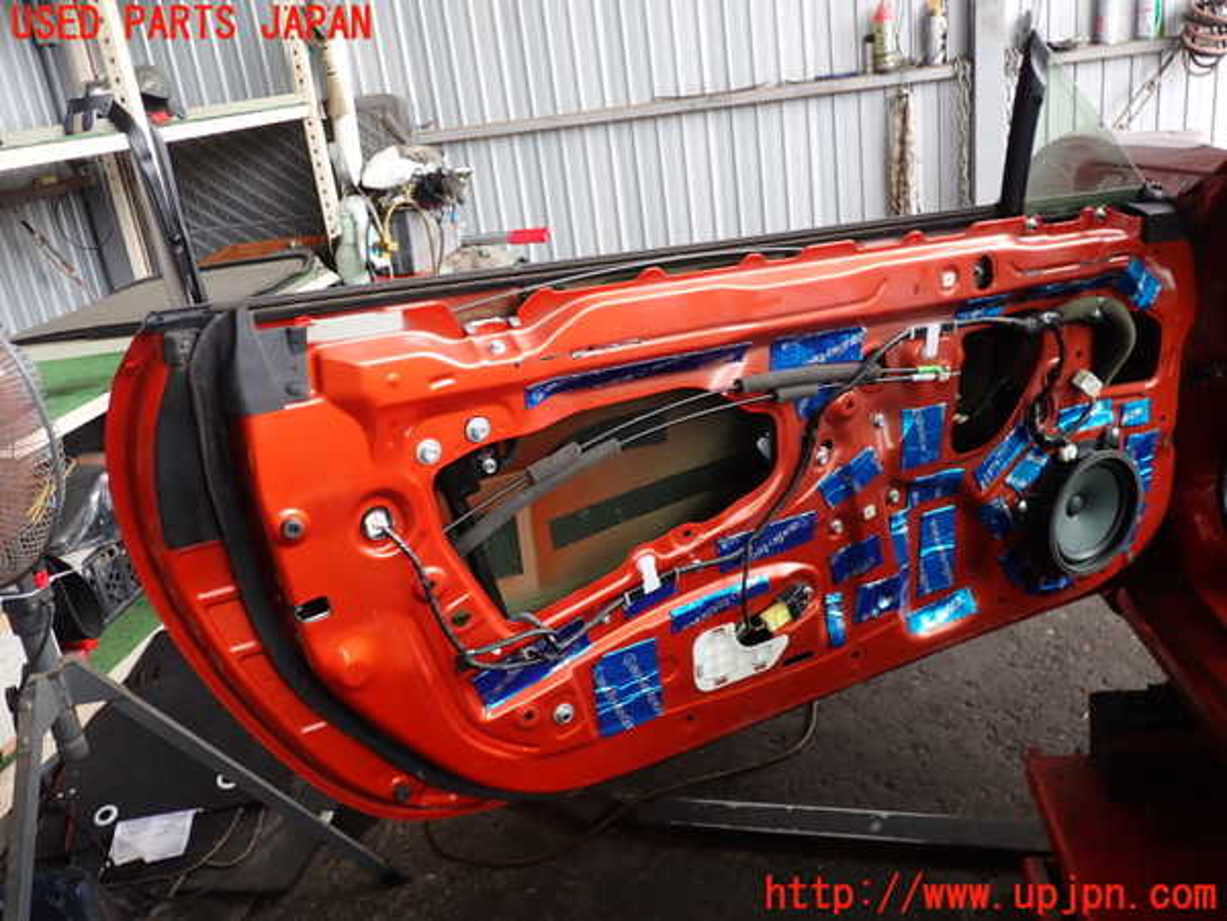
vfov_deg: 46.8
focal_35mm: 30
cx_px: 614
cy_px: 460
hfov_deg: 60.0
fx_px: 1063
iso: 100
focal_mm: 5.4
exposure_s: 1/60
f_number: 2.3
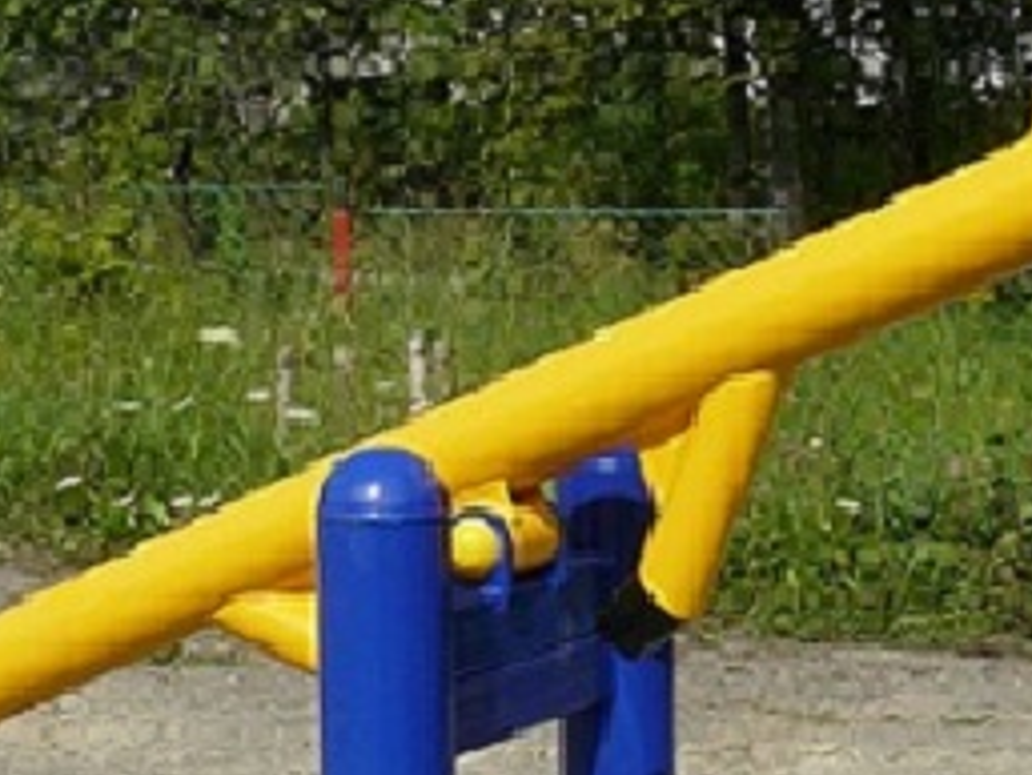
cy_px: 267
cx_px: 895
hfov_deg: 19.5
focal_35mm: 99
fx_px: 2953
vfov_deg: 14.9
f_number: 5.6
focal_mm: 6
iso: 100
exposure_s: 1/500
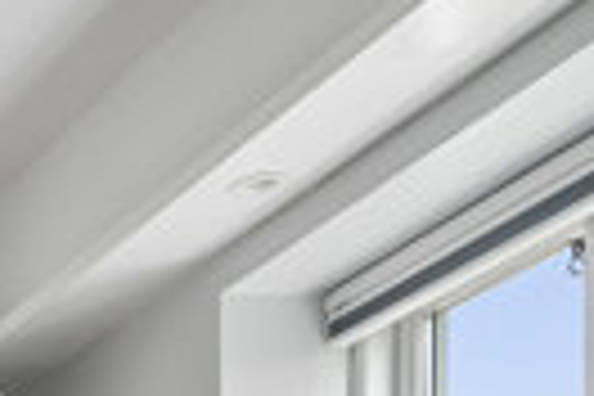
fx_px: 1600
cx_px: -796
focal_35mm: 97
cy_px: 929
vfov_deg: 11.7
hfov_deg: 14.5
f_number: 5.6
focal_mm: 16
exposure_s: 1/100
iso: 400
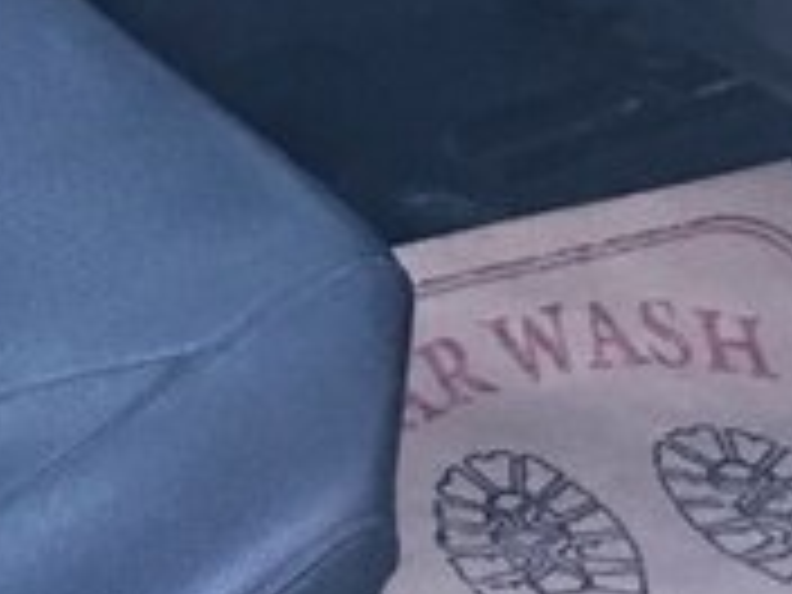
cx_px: -243
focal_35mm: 109
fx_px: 2494
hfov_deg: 17.0
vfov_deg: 12.4
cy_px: -493
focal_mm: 4.15
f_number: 2.2
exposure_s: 1/33
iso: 125
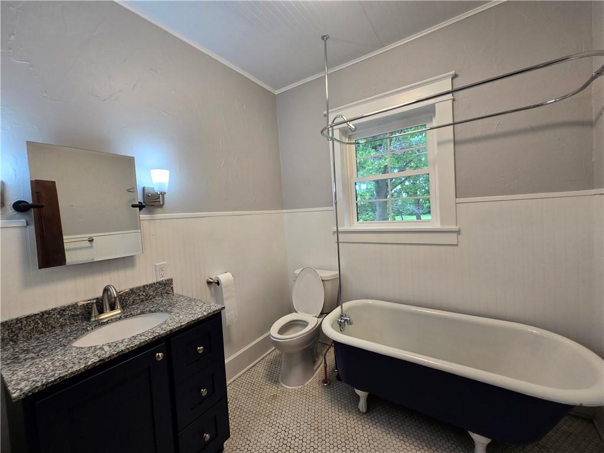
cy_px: 226
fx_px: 227
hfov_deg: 106.2
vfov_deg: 89.9
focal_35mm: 13
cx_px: 302
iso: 100
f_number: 2.2
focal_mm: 2.2
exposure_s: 1/60
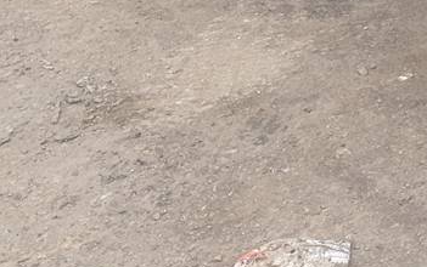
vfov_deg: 10.3
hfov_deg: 15.2
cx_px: 836
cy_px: -343
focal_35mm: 113
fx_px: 1316
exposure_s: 1/121
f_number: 2.4
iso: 50
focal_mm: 4.3
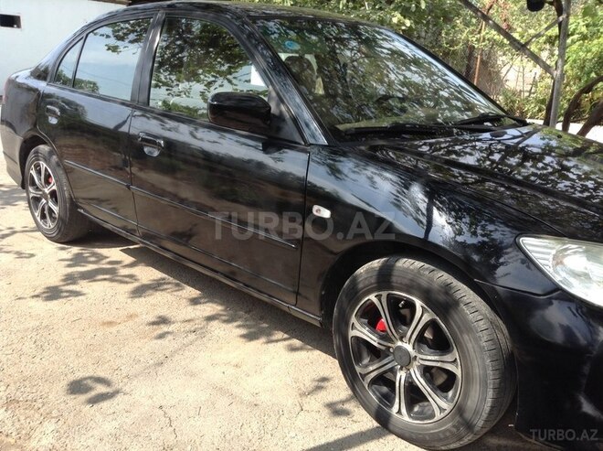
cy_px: 226
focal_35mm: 33
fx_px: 574
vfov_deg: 42.8
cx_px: 302
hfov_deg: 55.4
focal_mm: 3.3
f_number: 2.4
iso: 25
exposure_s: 1/341
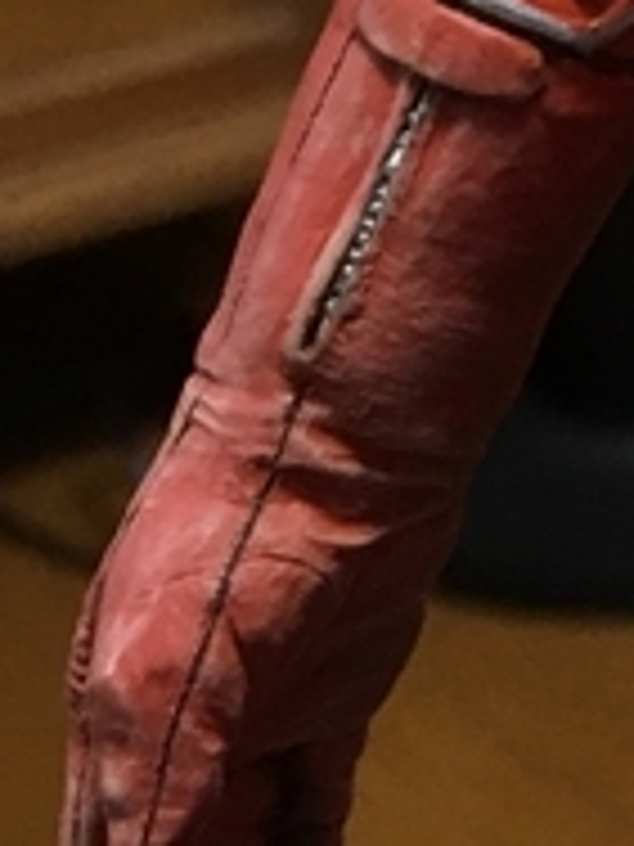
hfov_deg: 7.5
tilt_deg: -11.4
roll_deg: +1.4
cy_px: -914
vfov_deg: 9.8
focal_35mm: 185
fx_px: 4518
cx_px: 1551
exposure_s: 1/15
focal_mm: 4.15
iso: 40
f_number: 2.2
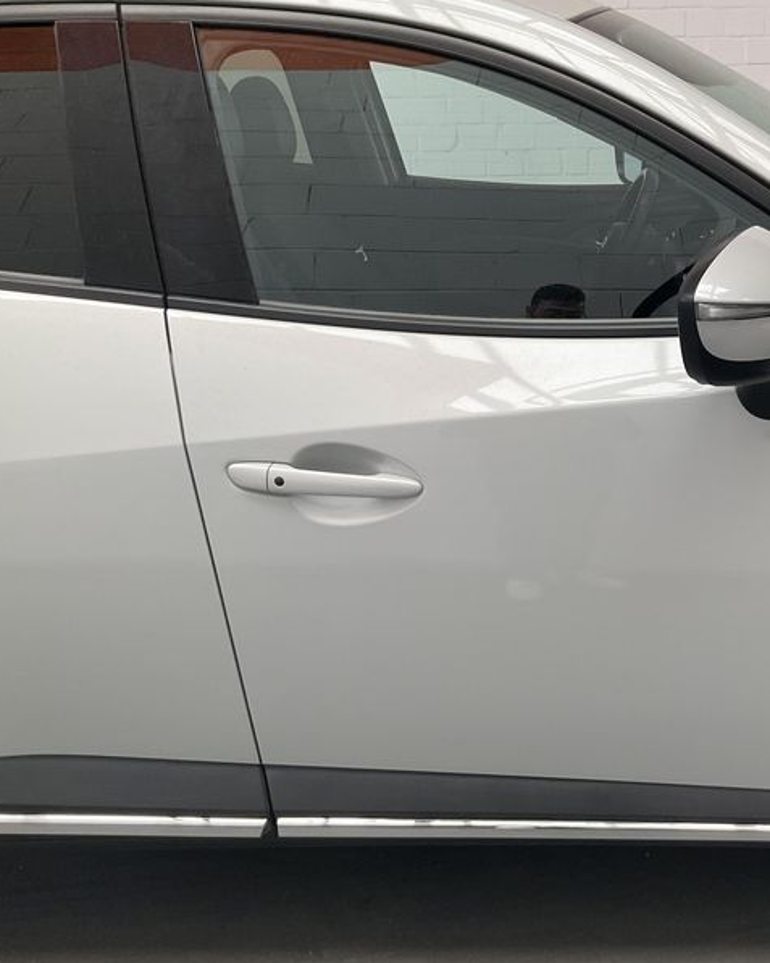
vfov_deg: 47.9
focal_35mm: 38
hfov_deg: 38.2
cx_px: 570
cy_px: 480
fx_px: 1082
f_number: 1.8
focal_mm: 3
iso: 64
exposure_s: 1/122
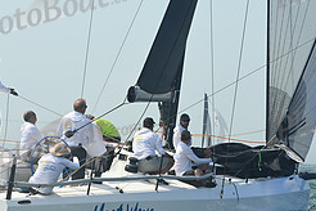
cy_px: 60
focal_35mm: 165
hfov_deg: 12.4
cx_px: 209
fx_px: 1448
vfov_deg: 8.3
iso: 320
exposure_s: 1/1250
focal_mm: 70
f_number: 7.1
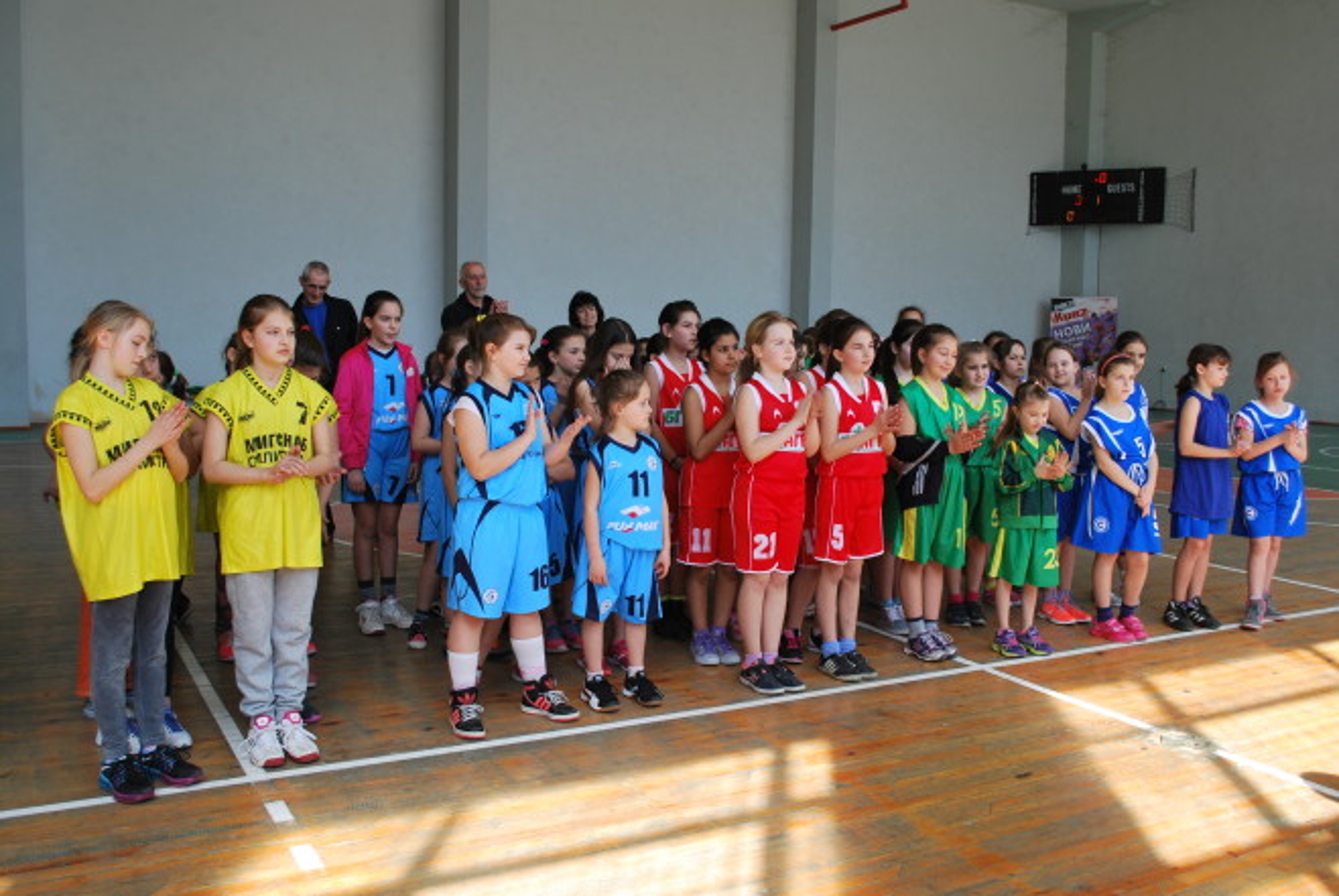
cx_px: 670
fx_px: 1229
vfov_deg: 40.1
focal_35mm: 33
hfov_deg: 57.2
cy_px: 448
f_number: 5.6
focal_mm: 22
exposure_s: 1/125
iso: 200
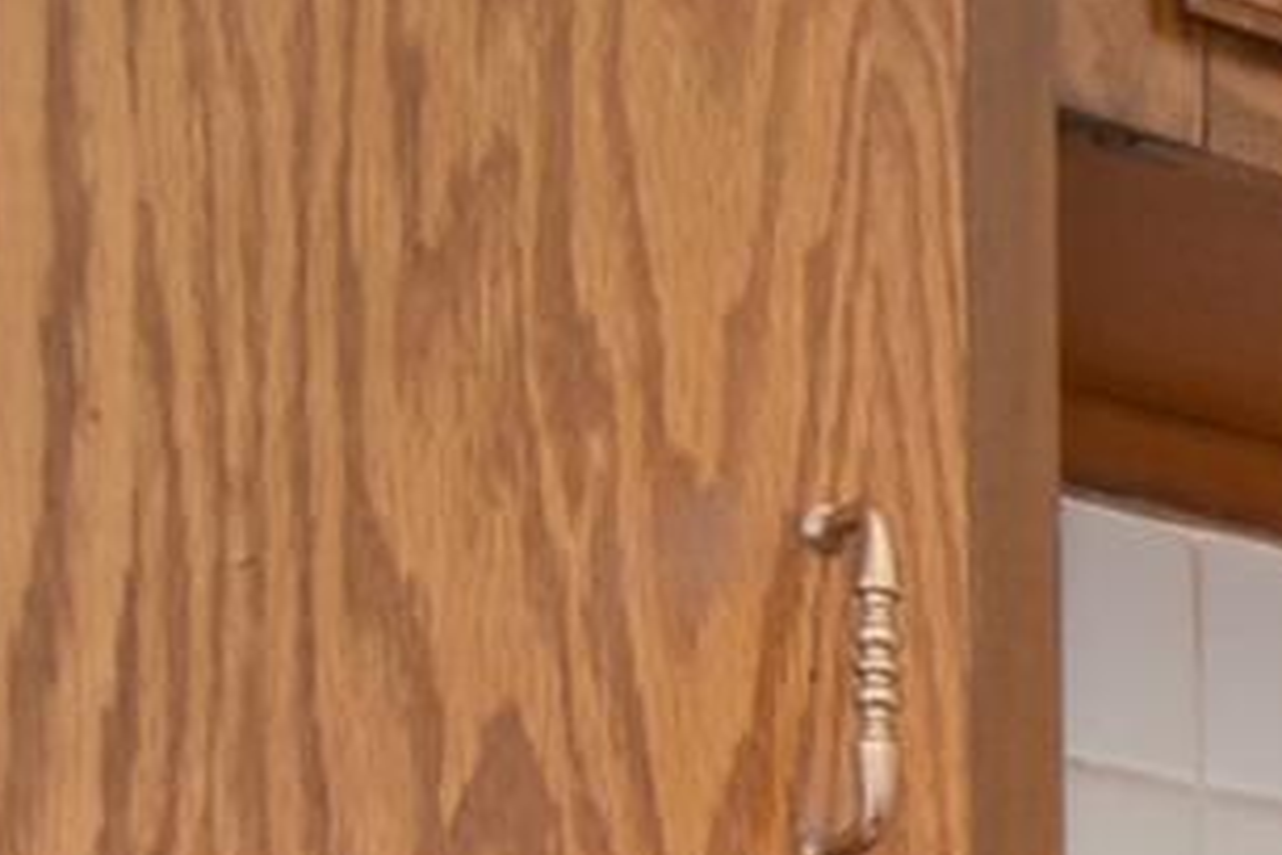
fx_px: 3929
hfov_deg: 13.1
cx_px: 3222
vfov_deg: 10.8
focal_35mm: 110
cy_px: 1968
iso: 640
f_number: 8
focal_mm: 11
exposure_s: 1/50
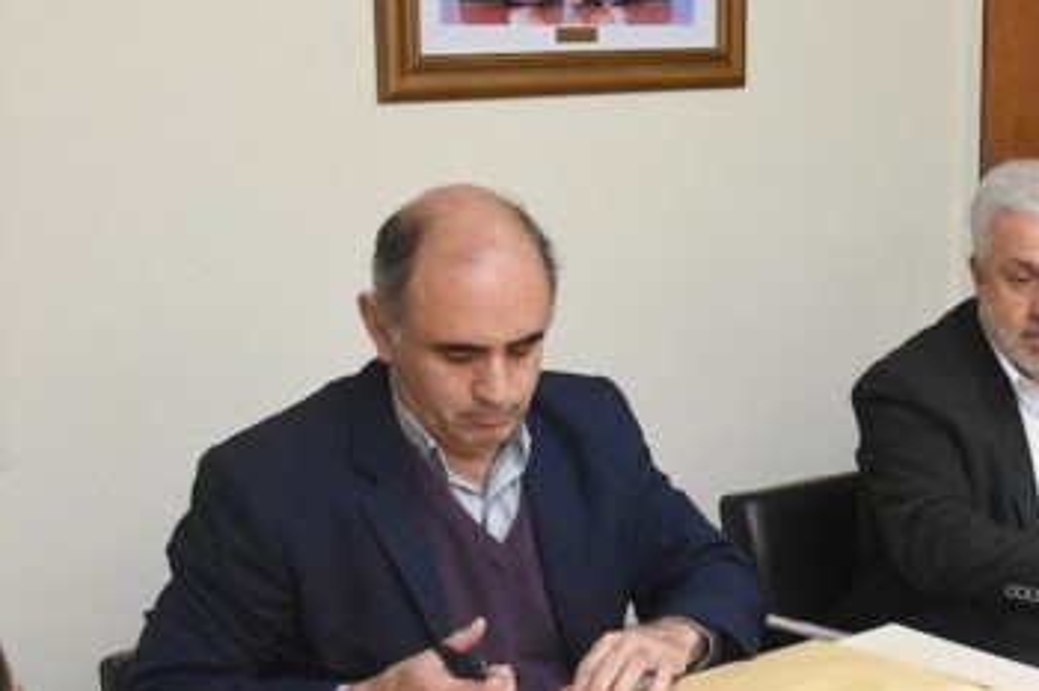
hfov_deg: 24.1
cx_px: 1137
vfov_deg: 17.3
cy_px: 377
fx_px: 2279
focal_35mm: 79
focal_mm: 24
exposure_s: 1/250
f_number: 8
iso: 3200
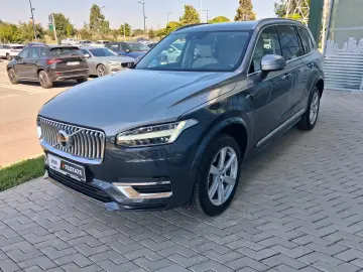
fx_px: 283
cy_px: 136
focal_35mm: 27
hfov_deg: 65.3
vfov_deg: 51.4
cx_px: 182
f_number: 1.8
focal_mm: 4
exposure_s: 1/258
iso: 25
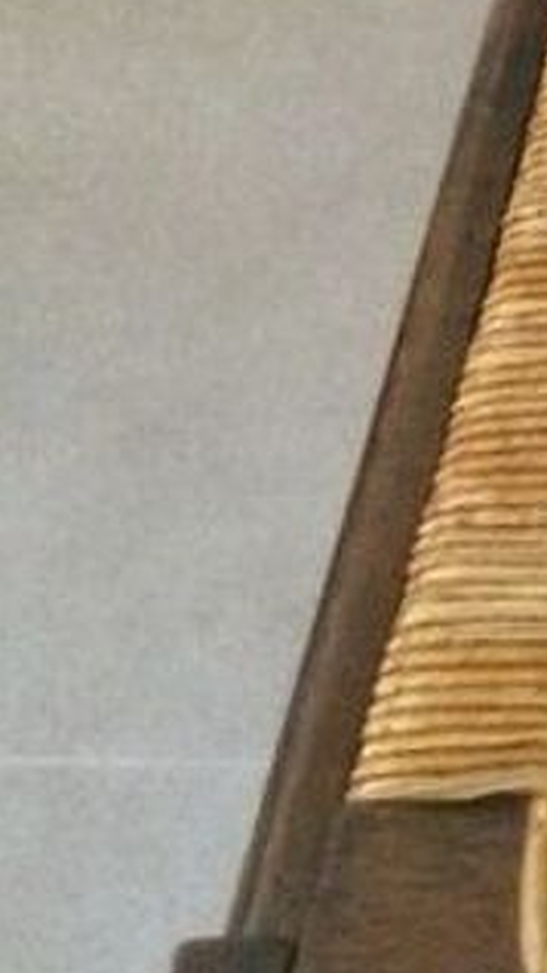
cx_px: 1386
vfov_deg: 14.3
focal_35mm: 142
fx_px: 3666
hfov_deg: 7.8
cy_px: -401
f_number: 2.4
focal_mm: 3.3
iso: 200
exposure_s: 1/20
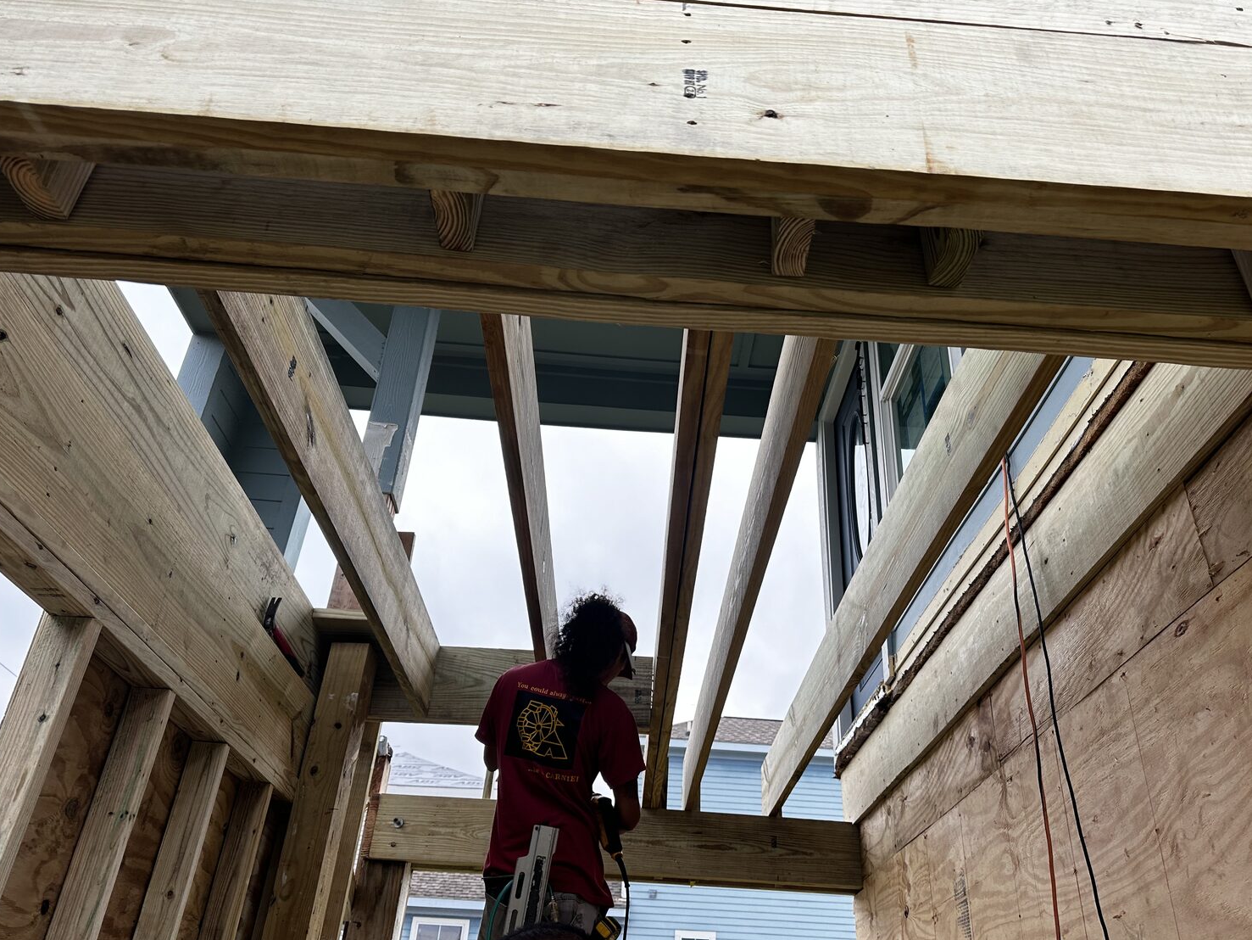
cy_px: 506
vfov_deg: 53.0
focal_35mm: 26
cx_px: 653
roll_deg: -4.3
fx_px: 940
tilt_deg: +30.3
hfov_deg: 67.3
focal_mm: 6.86
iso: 80
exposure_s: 1/469
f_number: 1.78
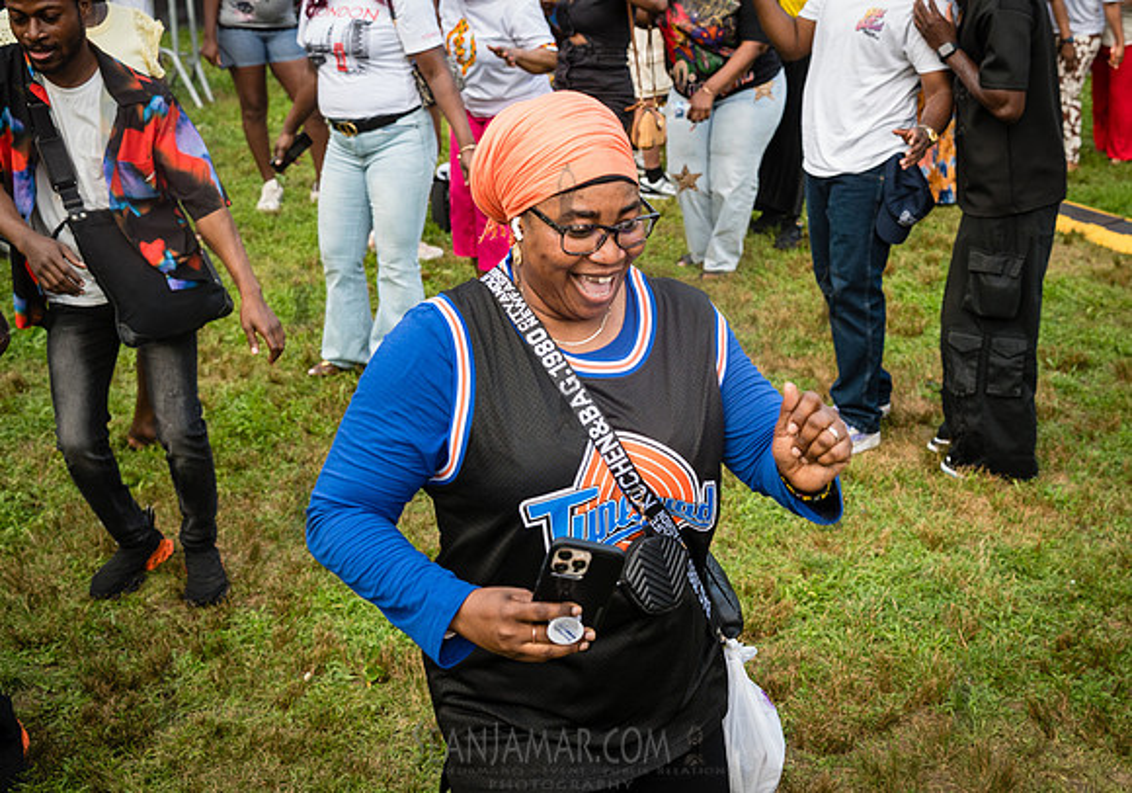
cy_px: 400
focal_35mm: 43
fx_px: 1362
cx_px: 700
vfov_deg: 32.4
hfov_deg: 44.8
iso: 1000
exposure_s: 1/640
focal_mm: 35
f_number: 4
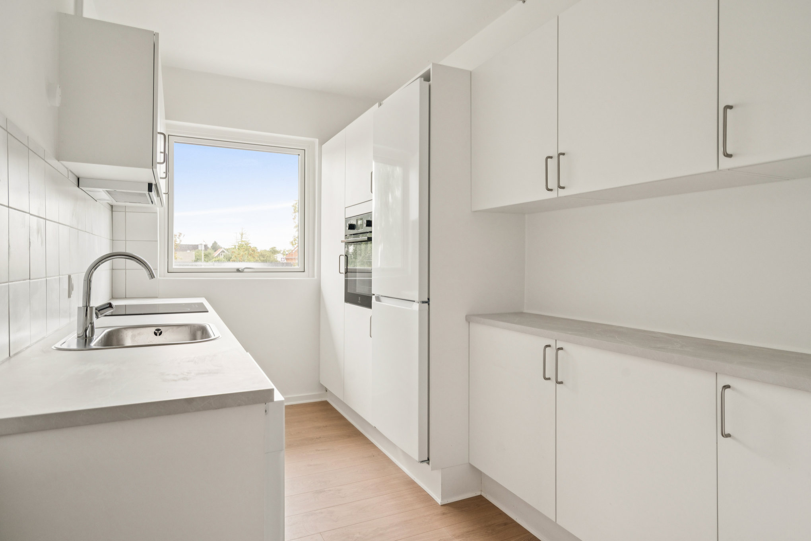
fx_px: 451
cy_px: 270
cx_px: 406
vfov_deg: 61.9
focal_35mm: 20
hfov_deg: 84.0
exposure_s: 1/60
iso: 800
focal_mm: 20
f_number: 7.1
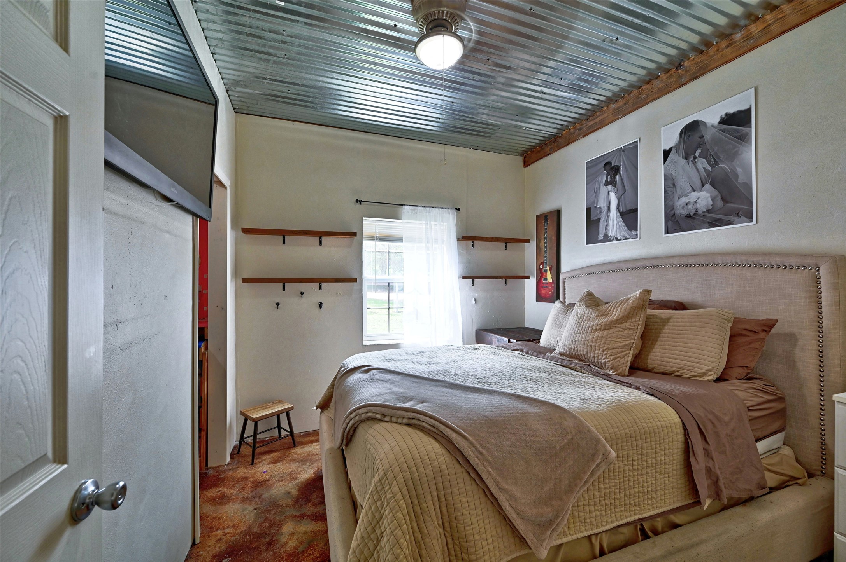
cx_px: 423
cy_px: 281
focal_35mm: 14
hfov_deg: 104.3
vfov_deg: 81.1
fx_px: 329
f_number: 8
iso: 400
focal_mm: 14
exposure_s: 1/5
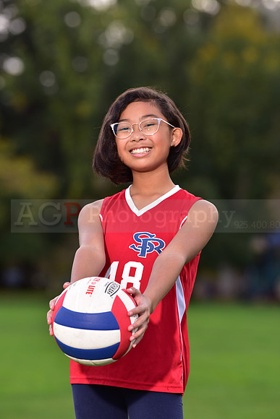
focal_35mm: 185
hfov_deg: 7.4
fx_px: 2157
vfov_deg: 11.1
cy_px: 210
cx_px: 140
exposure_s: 1/250
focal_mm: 185
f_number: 4.5
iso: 125
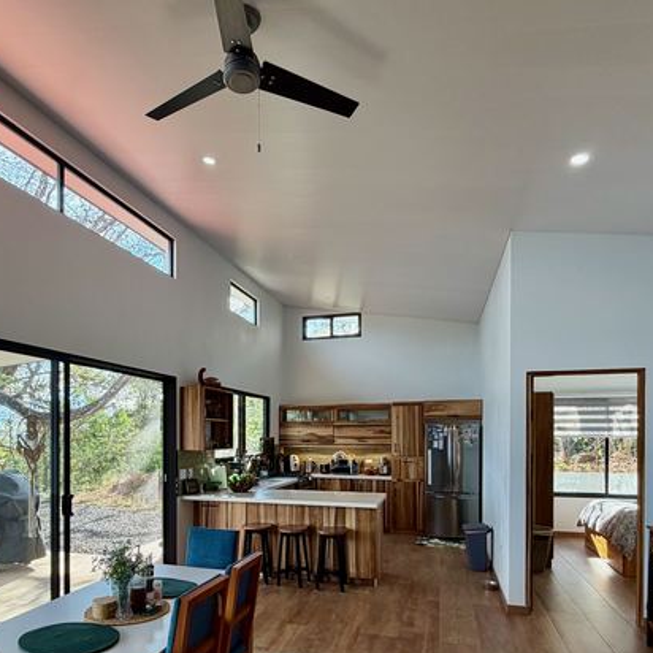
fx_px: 512
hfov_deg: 64.8
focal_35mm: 24
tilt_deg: -0.6
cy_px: 437
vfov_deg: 63.3
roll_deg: +0.6
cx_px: 282
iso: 80
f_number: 2.2
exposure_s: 1/120
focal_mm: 2.22
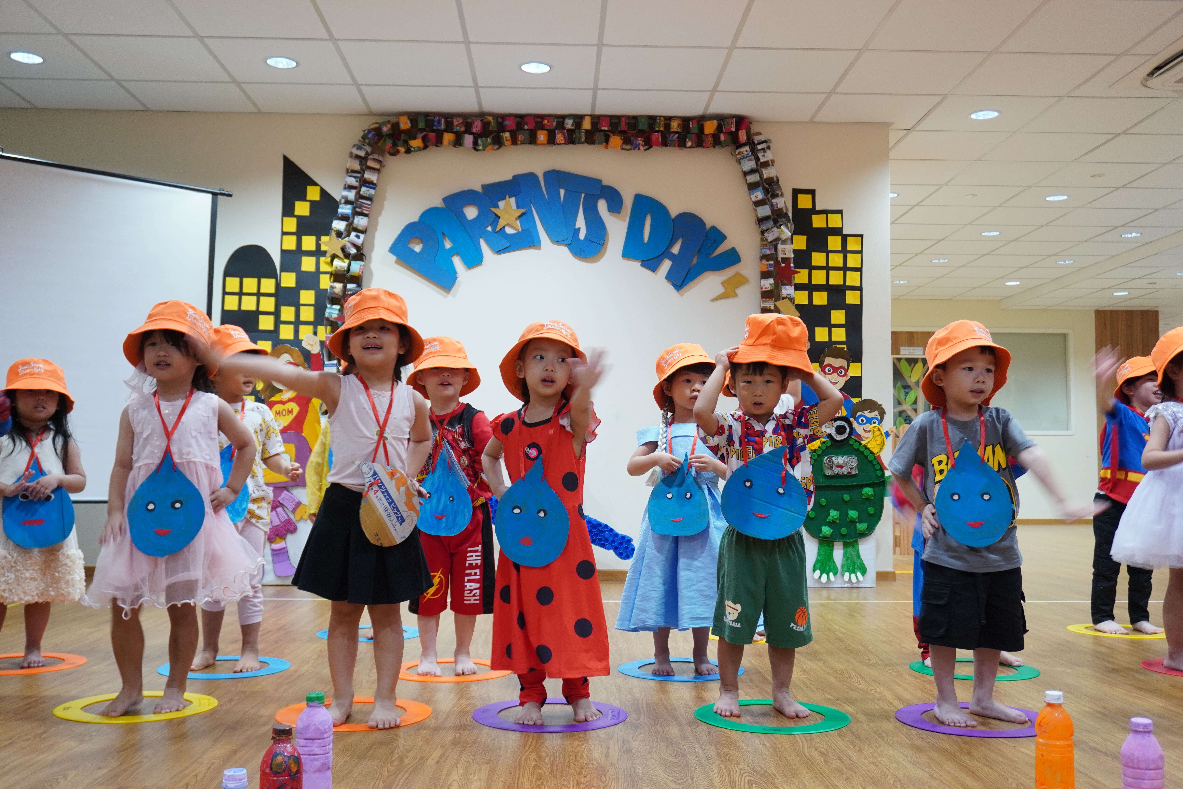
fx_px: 1134
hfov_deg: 55.1
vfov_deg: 38.4
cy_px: 394
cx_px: 592
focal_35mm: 34
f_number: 4
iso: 500
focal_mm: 23
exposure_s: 1/40
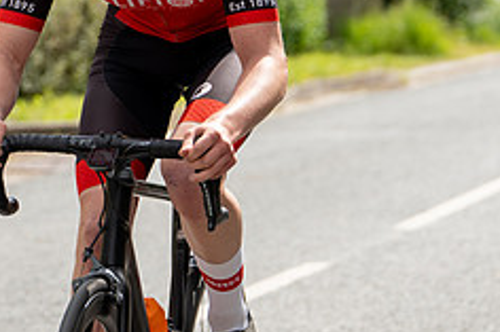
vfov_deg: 3.9
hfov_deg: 5.9
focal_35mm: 348
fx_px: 4830
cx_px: 39
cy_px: -59
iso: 100
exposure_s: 1/640
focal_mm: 117
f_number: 4
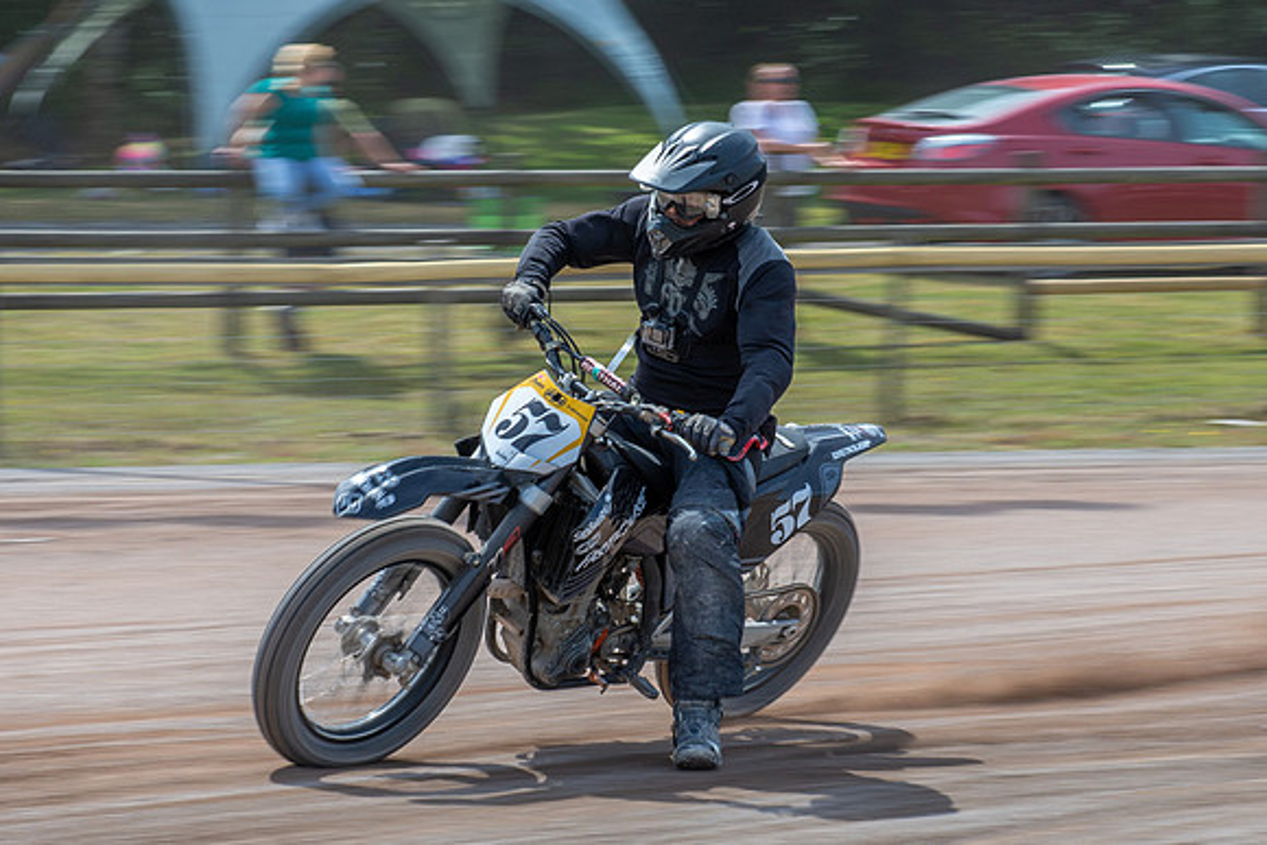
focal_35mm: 164
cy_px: 493
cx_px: 547
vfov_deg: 8.4
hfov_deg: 12.6
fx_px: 5759
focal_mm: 70
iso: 160
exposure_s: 1/200
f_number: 8
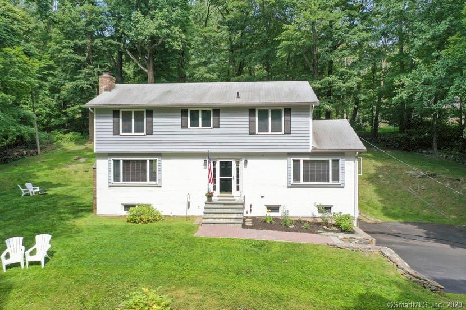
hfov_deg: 65.5
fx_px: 362
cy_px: 155
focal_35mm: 28
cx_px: 233
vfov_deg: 46.4
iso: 100
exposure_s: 1/50
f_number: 3.5
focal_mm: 10.26
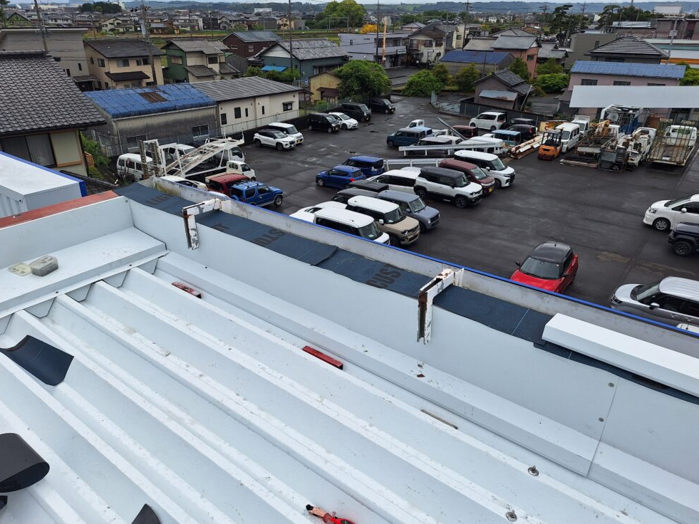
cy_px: 266
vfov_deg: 56.8
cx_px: 338
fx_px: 485
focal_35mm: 24
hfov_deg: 71.6
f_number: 1.8
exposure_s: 1/2639
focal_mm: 5.54
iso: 40
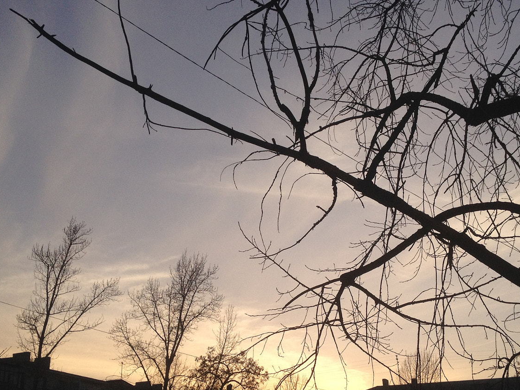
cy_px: 223
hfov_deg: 38.2
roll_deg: -0.4
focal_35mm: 50
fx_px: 751
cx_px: 286
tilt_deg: +19.5
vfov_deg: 29.1
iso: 50
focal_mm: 4.28
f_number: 2.4
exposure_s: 1/1082
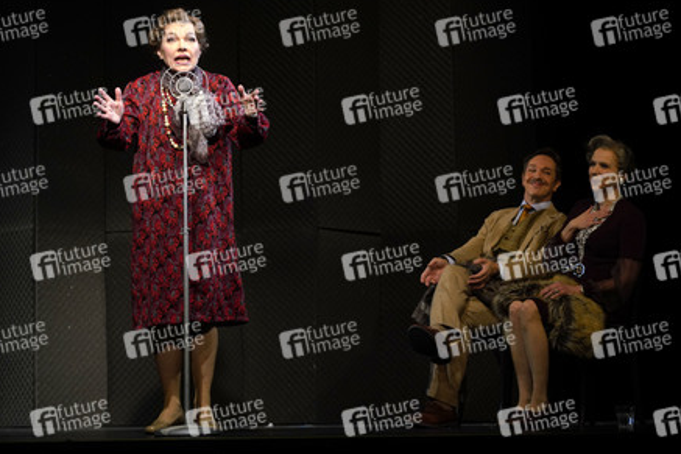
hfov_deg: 21.0
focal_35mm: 97
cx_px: 340
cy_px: 223
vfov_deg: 14.1
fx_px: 1834
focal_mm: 94
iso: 1600
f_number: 5.6
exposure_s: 1/250
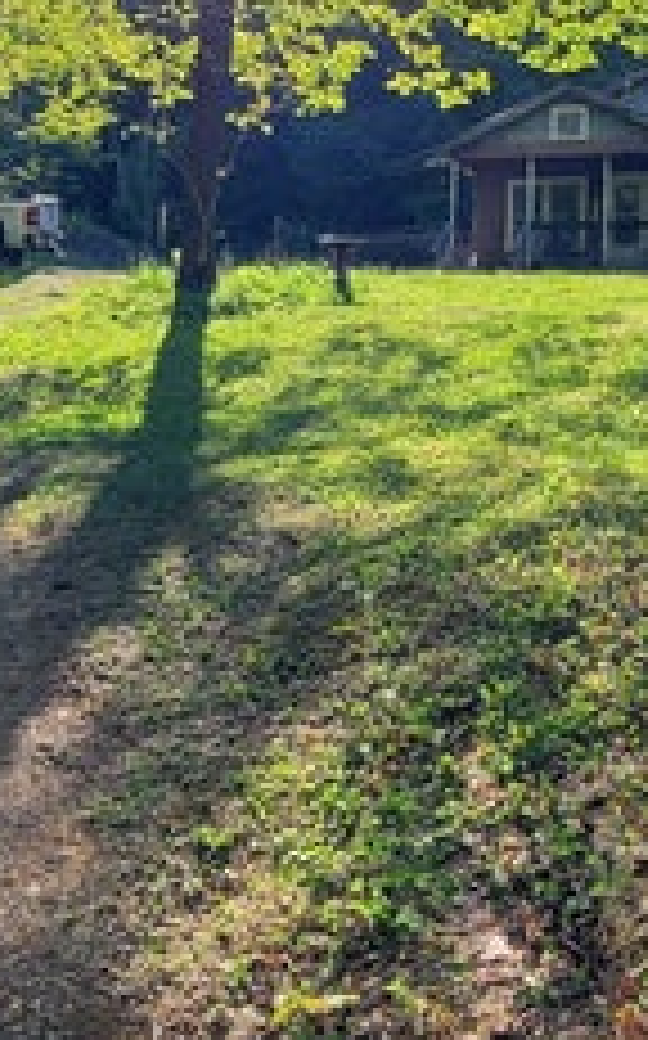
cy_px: 396
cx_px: 416
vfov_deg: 39.4
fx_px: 1444
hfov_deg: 25.2
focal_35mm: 51
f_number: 2.2
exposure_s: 1/512
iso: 50
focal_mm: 1.8
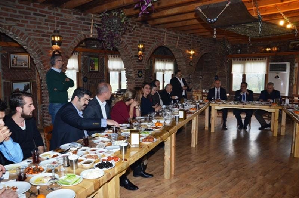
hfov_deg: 67.5
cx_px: 150
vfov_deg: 47.7
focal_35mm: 27
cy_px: 99
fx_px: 224
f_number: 8
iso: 1600
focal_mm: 18
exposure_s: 1/60
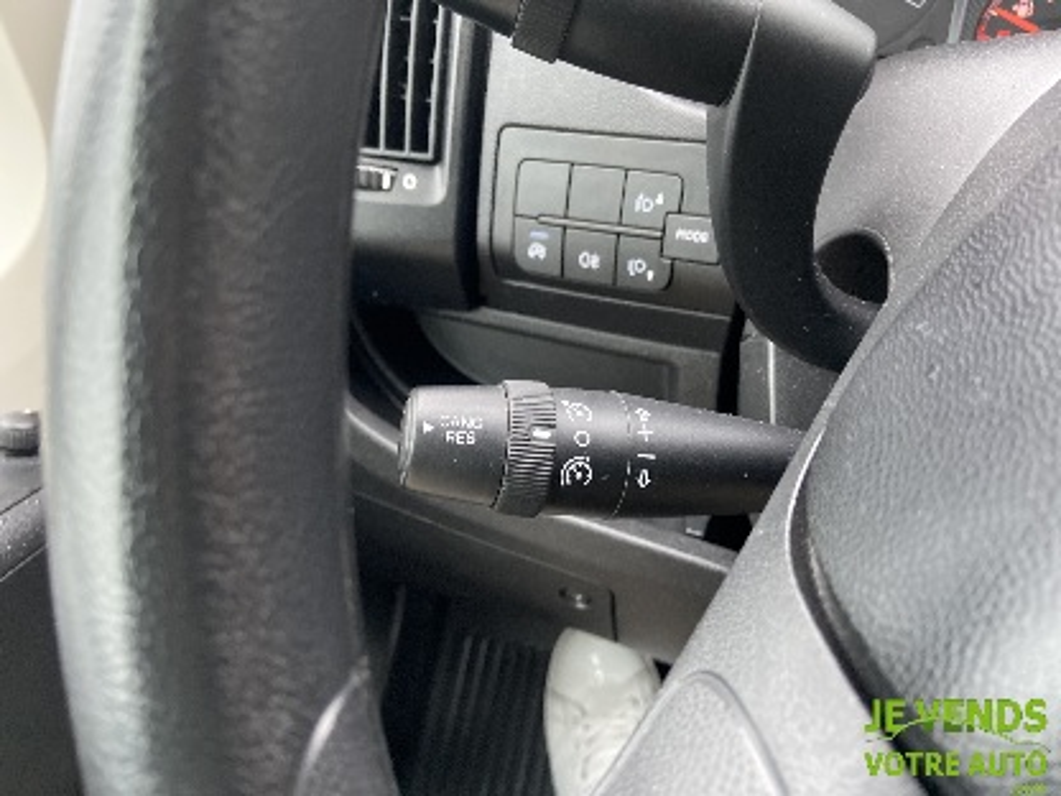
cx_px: 530
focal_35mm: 26
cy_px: 398
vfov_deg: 53.1
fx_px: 797
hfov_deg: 67.3
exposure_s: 1/60
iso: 500
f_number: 1.8
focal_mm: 4.25
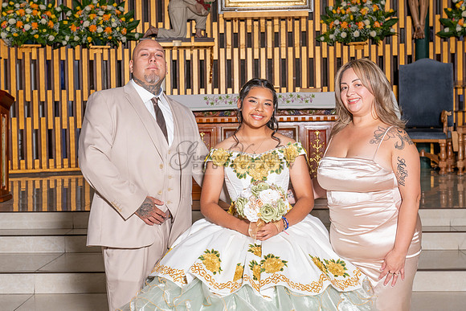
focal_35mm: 63
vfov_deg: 21.7
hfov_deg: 32.1
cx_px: 233
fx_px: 811
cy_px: 137
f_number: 7.1
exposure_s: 1/160
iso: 320
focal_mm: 56
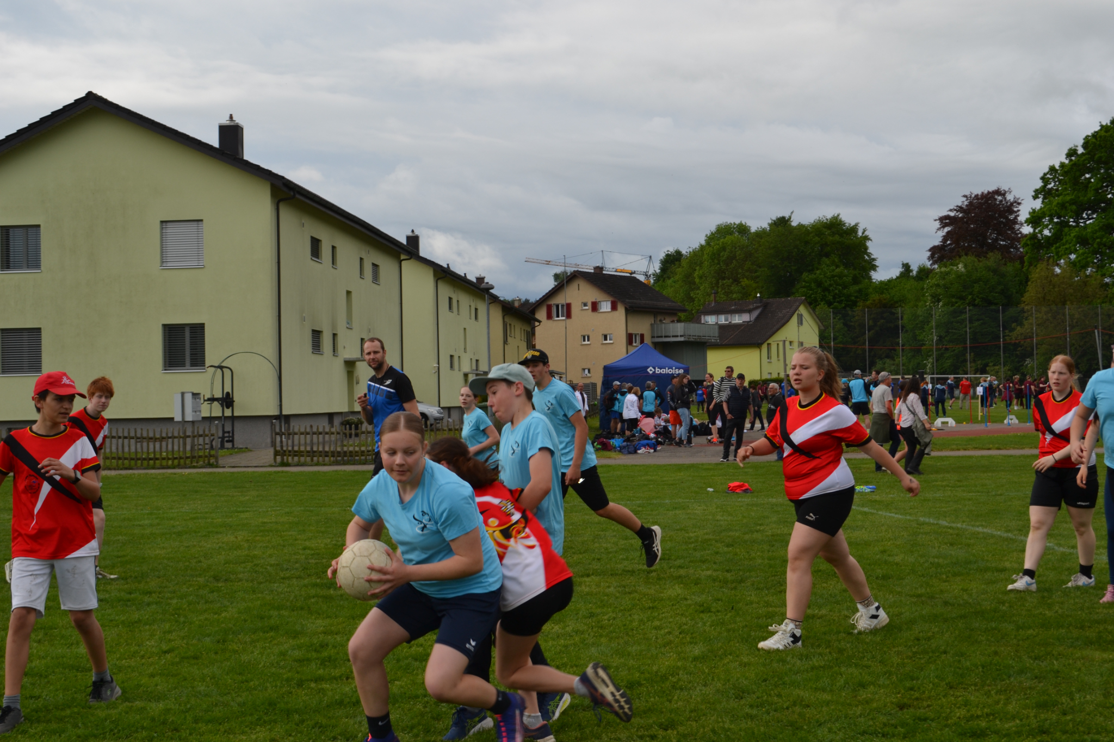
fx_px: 1485
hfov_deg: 41.1
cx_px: 557
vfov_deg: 28.1
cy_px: 371
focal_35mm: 48
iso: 100
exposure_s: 1/200
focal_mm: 32
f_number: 9
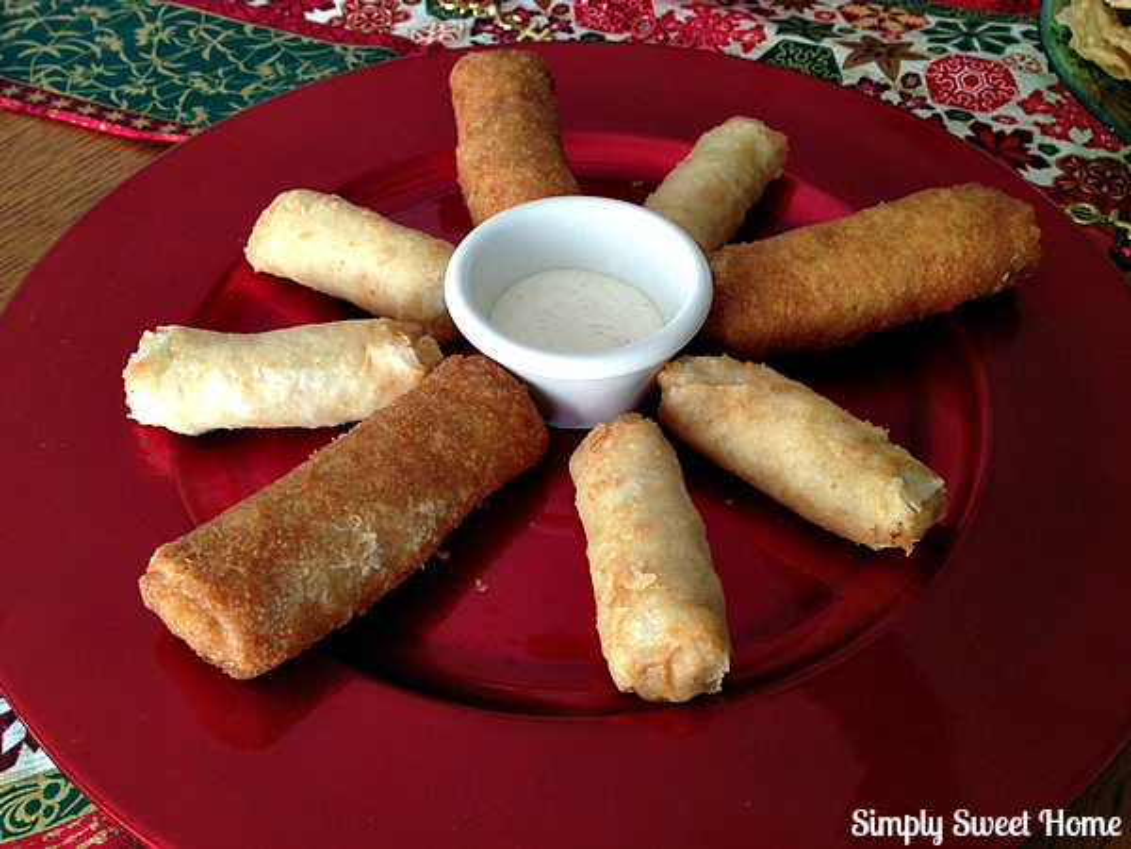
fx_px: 1078
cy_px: 424
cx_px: 566
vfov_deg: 42.9
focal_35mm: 33
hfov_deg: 55.4
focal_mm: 4.12
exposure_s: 1/20
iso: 64
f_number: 2.4
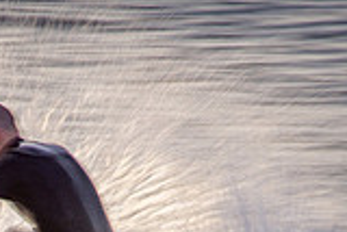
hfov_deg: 0.8
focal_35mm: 2717
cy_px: 391
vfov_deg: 0.5
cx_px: -150
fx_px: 26212
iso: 100
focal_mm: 500
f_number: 18
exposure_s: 1/15
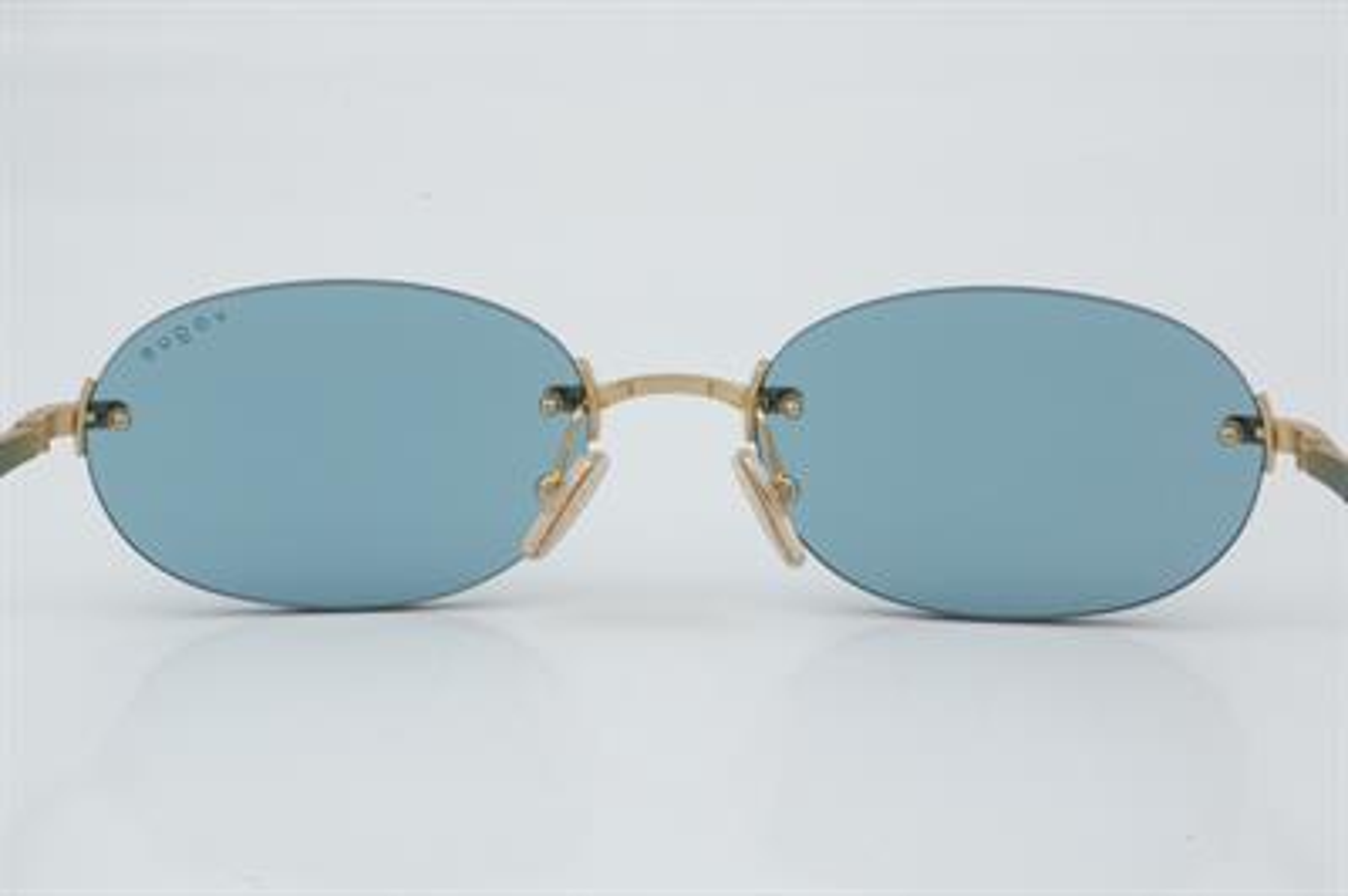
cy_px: 448
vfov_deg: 16.5
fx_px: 3087
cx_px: 674
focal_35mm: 82
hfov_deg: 24.6
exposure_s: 1/3
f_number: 32
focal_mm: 55
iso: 100
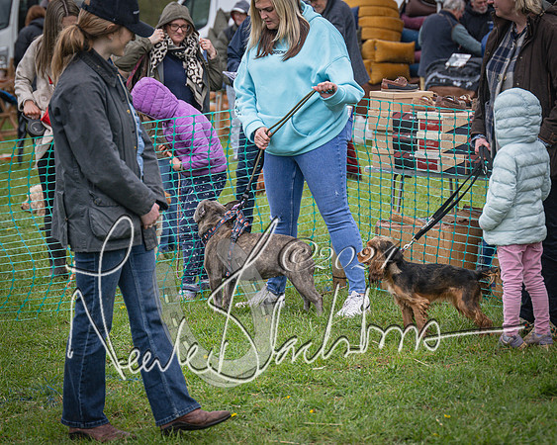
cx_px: 278
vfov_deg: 9.3
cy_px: 222
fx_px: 2729
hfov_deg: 11.7
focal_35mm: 166
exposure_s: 1/1600
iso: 400
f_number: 4
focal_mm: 98
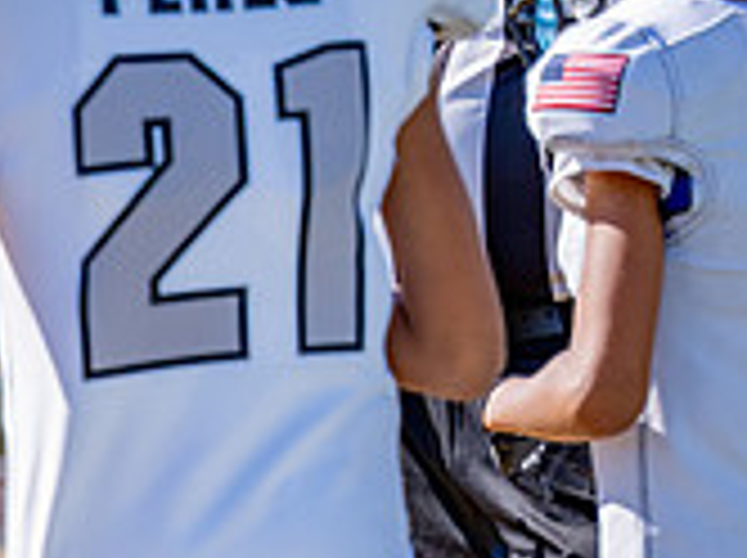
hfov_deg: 7.5
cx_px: -543
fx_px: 5560
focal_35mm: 258
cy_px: 641
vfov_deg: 5.7
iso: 250
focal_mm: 70
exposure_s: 1/3200
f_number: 2.8
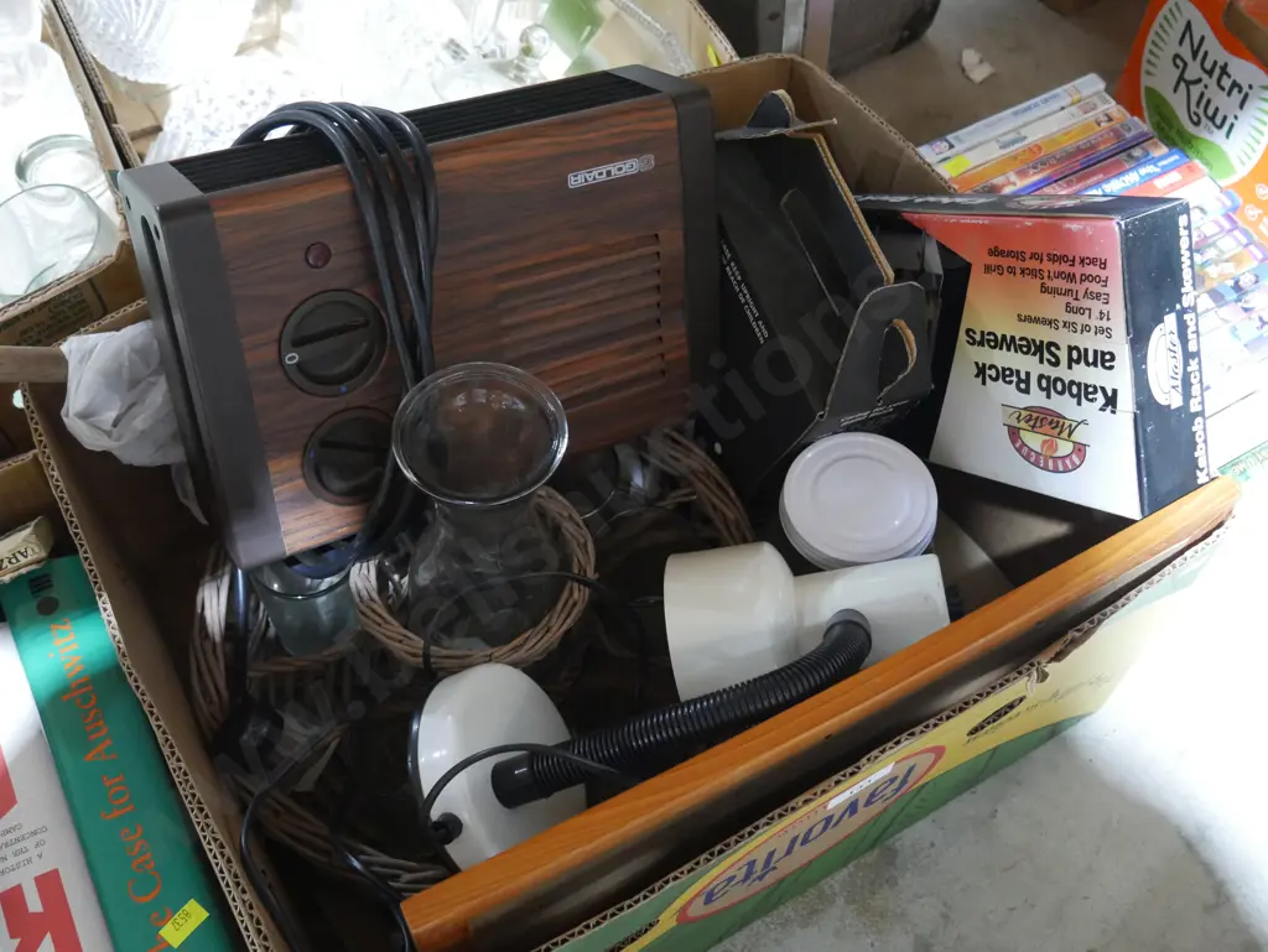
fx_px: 1393
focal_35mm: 38
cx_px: 634
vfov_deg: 37.8
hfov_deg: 49.0
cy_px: 476
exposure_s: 1/30
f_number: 4.1
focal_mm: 19
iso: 3200
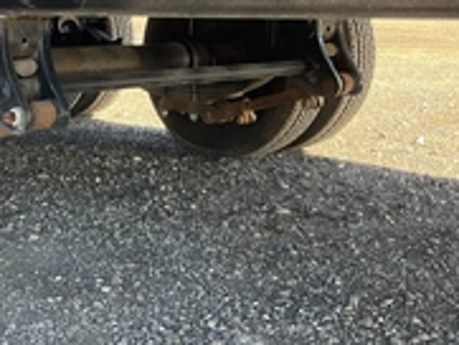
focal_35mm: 64
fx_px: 849
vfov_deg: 22.8
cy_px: 96
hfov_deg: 28.6
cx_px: 15
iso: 32
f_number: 1.8
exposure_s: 1/132
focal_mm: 3
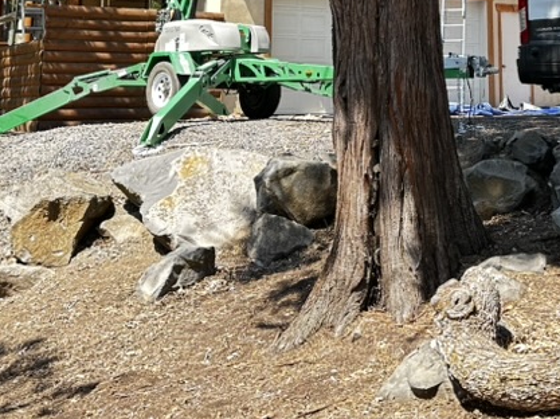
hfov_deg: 32.2
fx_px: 954
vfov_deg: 23.3
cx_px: 407
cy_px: -43
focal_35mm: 59
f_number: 1.78
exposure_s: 1/486
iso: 80
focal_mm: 6.86
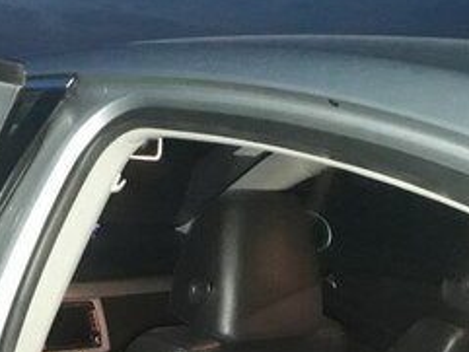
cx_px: 99
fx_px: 1003
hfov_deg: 25.9
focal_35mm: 74
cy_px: 458
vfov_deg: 18.5
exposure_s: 1/17
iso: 640
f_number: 1.9
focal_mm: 3.6
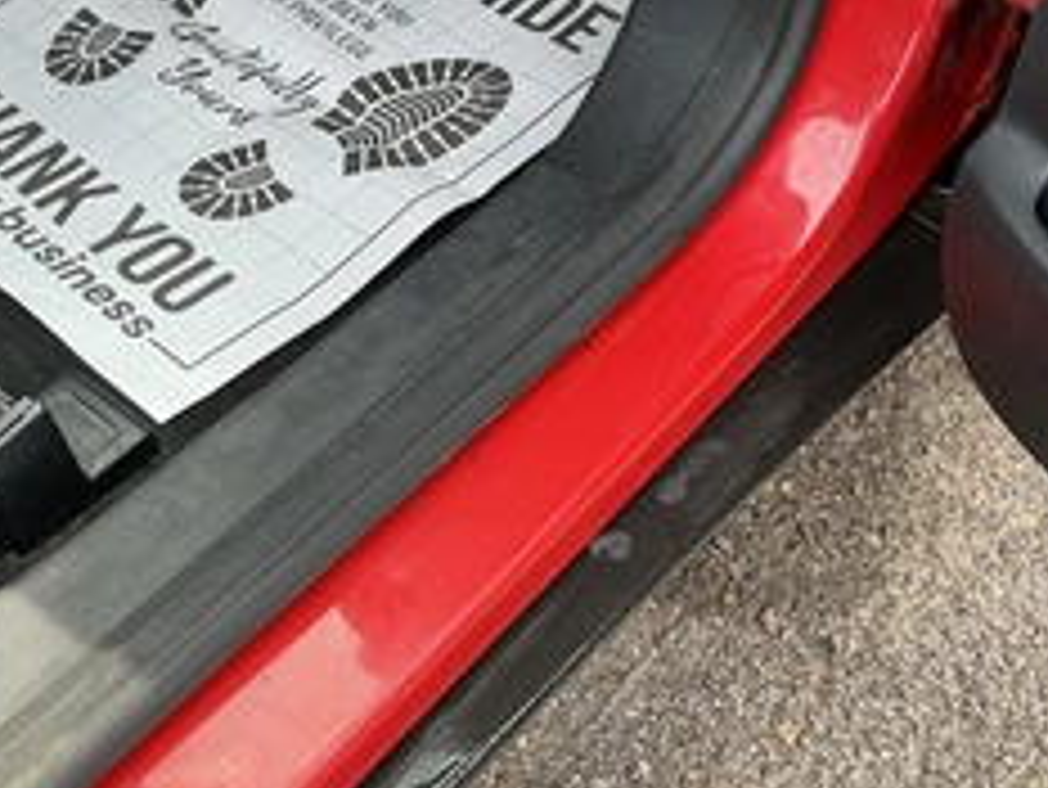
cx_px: 364
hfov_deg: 39.3
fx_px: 1454
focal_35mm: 48
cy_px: 455
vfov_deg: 30.2
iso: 20
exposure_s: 1/122
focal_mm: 3
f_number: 1.8
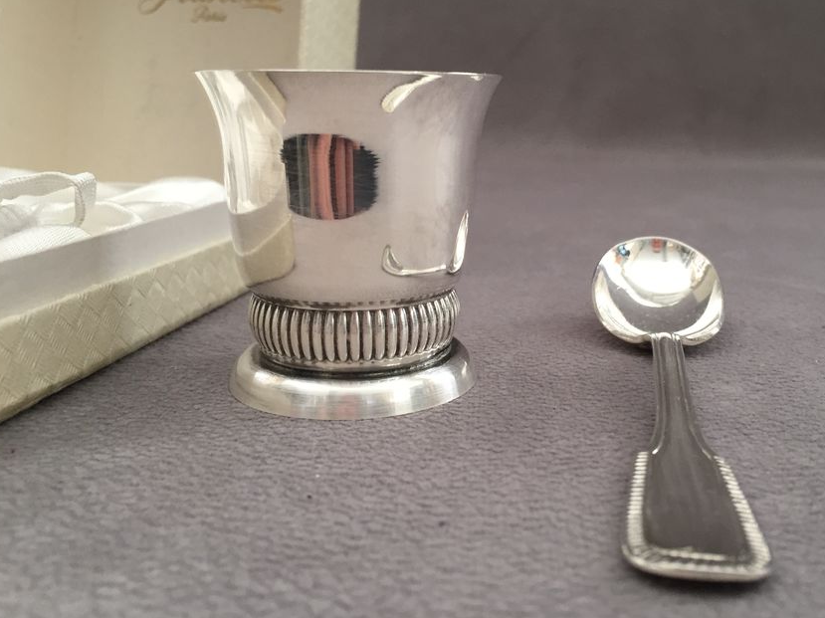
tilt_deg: -11.7
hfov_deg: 52.4
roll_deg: -1.8
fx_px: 834
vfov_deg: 40.6
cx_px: 486
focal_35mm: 35
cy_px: 268
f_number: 2.2
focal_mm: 4.15
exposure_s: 1/33
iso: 64
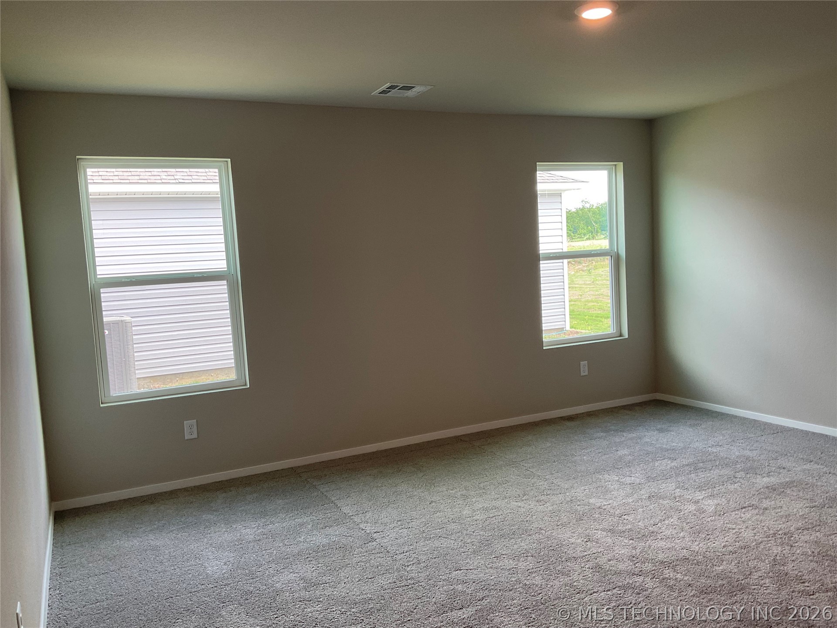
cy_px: 314
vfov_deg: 48.2
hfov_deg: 61.7
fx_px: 701
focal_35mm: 29
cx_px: 418
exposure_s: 1/60
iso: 40
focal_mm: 3
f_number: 1.8
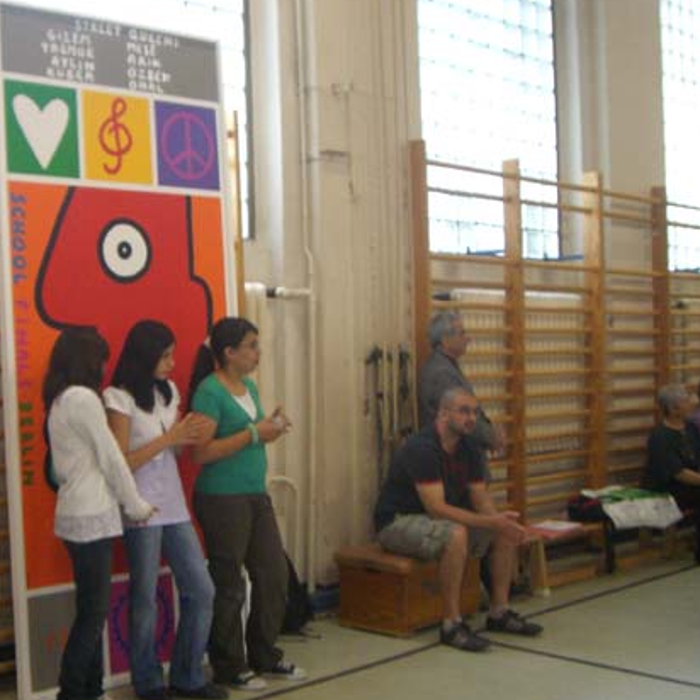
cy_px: 375
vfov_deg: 32.2
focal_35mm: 53
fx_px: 1213
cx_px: 158
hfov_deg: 31.5
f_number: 2.7
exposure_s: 1/25
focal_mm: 6.2
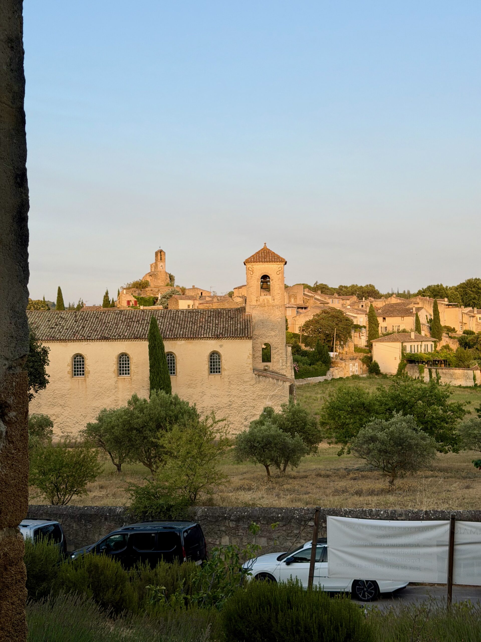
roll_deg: +0.2
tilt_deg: +0.6
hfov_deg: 30.3
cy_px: 321
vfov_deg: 39.7
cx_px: 240
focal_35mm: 48
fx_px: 889
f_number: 1.78
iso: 64
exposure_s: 1/1456
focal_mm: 6.76
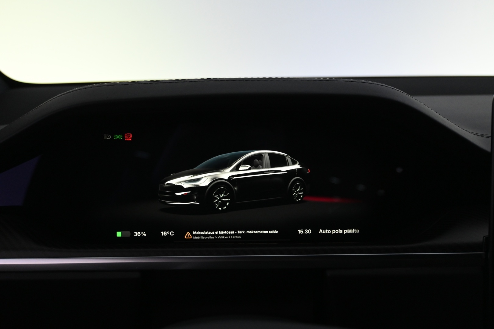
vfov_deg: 32.4
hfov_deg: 47.2
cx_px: 247
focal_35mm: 41
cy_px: 164
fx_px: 566
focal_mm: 27.5
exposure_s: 1/40
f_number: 4.5
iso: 1400
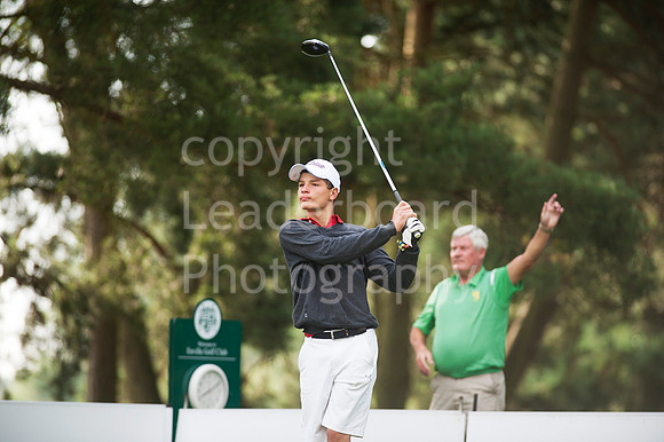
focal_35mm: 300
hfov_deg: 6.9
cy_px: 221
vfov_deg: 4.6
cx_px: 332
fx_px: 5530
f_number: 4
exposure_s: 1/1250
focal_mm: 300
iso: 320
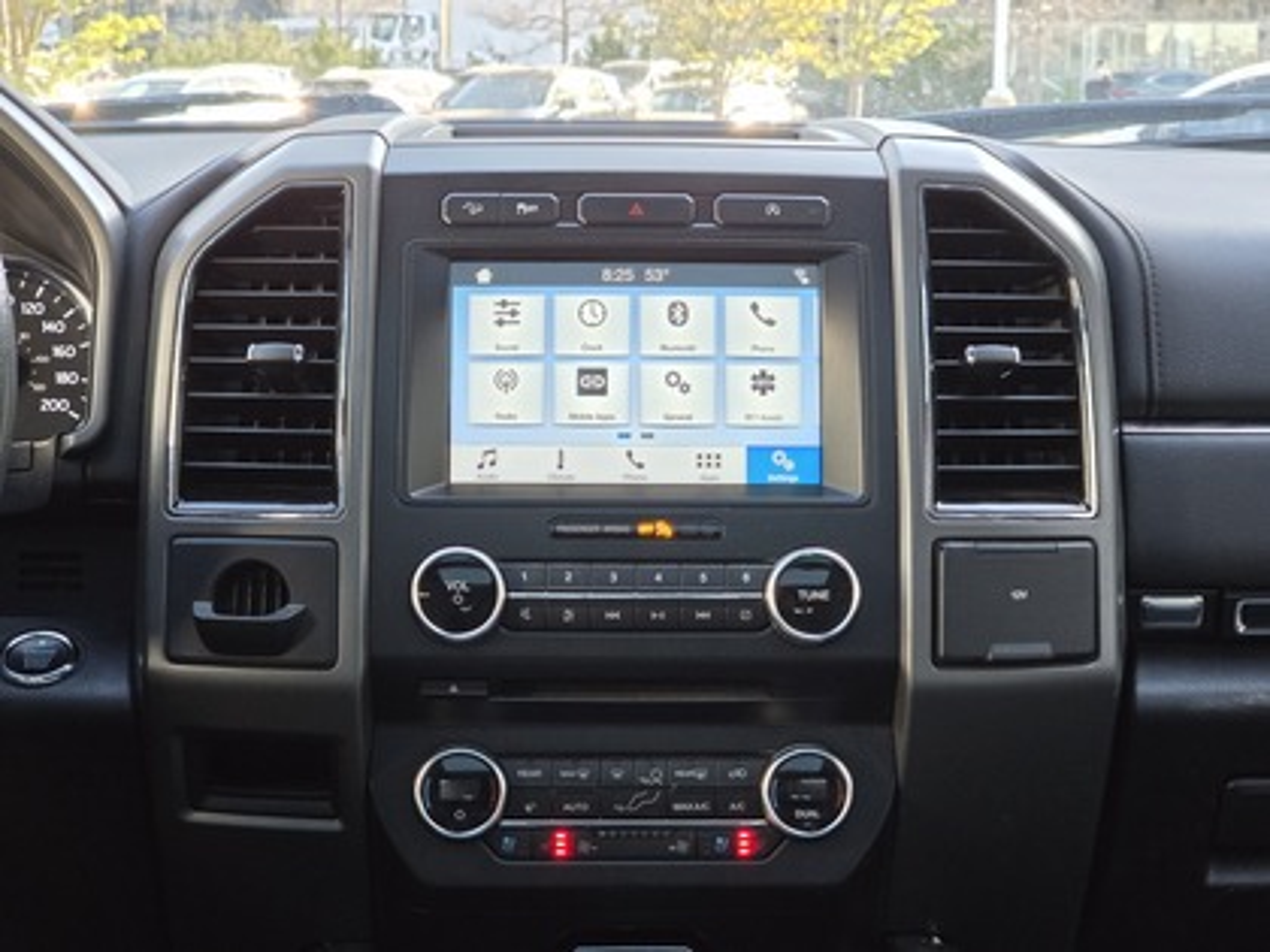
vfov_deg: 21.3
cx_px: 635
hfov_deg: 28.2
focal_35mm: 69
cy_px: 476
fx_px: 2531
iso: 125
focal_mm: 7
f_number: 2.4
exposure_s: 1/120
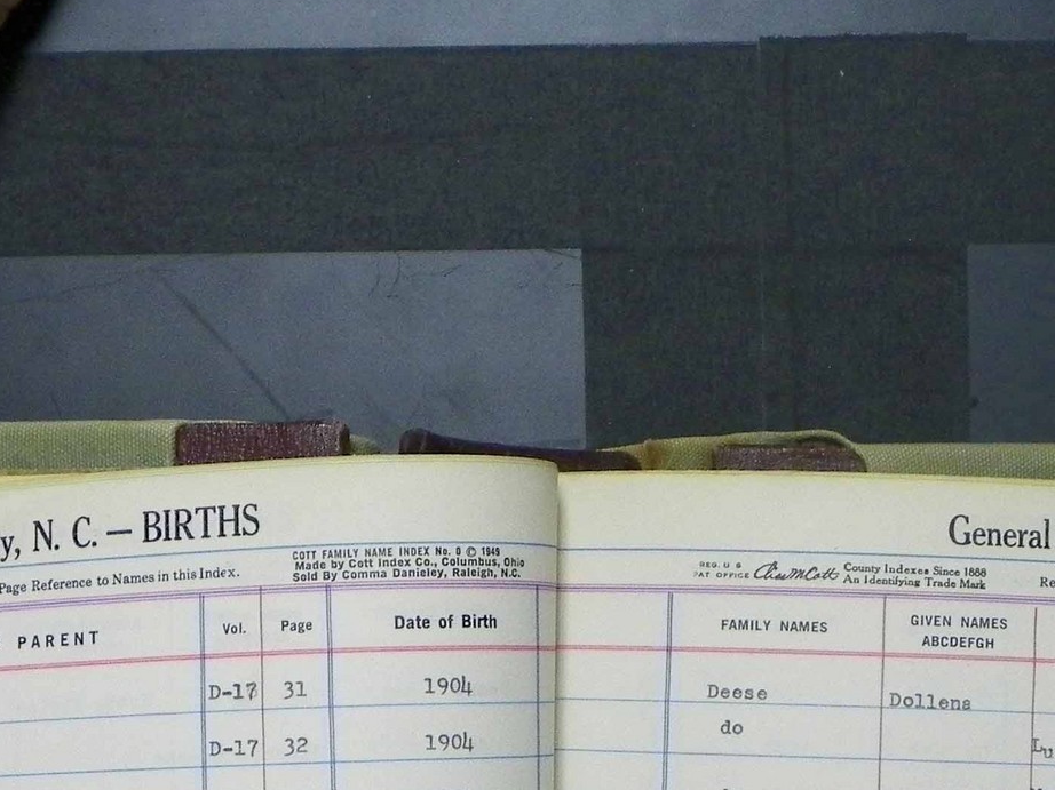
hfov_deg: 24.7
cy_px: 710
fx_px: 2407
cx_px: 625
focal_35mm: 79
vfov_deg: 18.4
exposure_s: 1/30
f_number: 2.8
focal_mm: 4.6
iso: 125
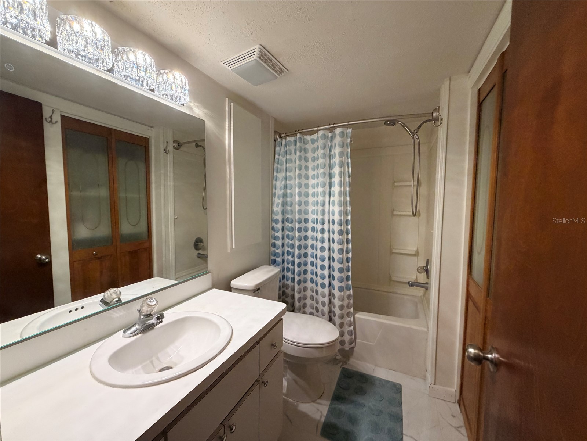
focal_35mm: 14
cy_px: 220
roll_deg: +0.4
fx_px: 237
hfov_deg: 102.1
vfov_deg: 85.7
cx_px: 294
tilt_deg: -3.8
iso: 320
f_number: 2.2
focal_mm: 2.22
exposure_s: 1/120
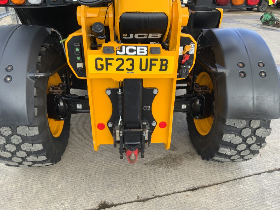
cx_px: 140
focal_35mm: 29
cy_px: 105
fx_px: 235
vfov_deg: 48.2
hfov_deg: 61.7
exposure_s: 1/167
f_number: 1.8
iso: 16
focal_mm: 3
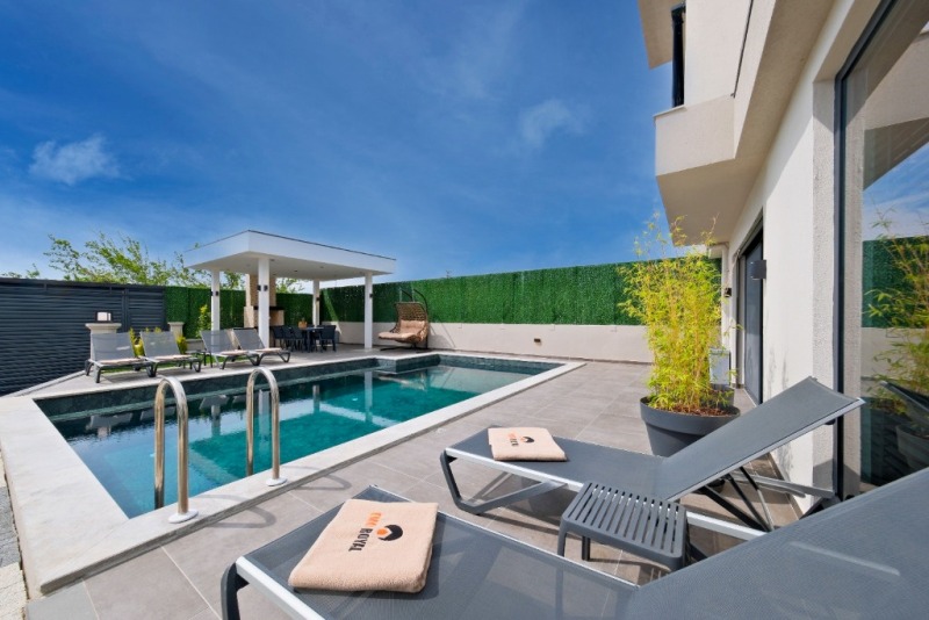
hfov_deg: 112.6
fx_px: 310
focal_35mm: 12
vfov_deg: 90.1
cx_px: 464
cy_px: 310
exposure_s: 1/320
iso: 125
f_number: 9
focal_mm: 8
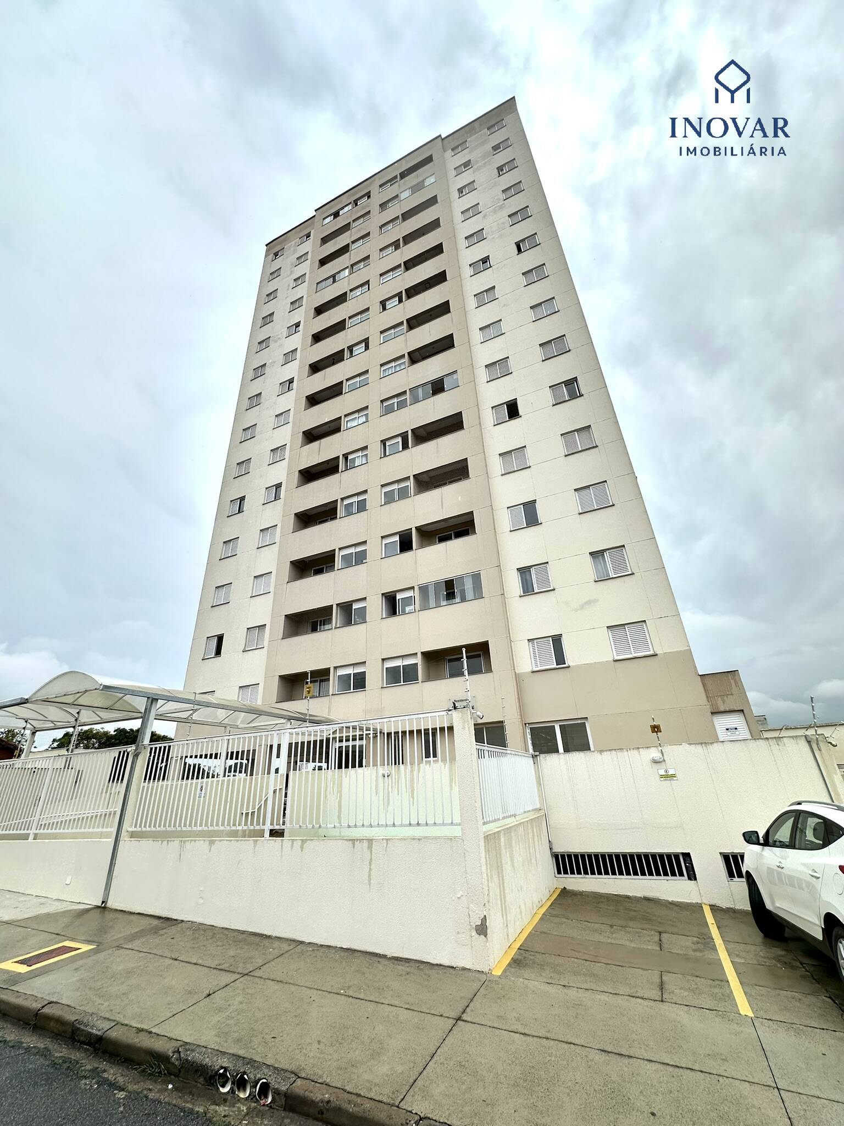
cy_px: 563
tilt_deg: +27.4
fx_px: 455
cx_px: 422
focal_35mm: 14
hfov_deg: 85.7
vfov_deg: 102.1
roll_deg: +2.8
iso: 40
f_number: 2.2
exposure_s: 1/1350
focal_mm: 2.22
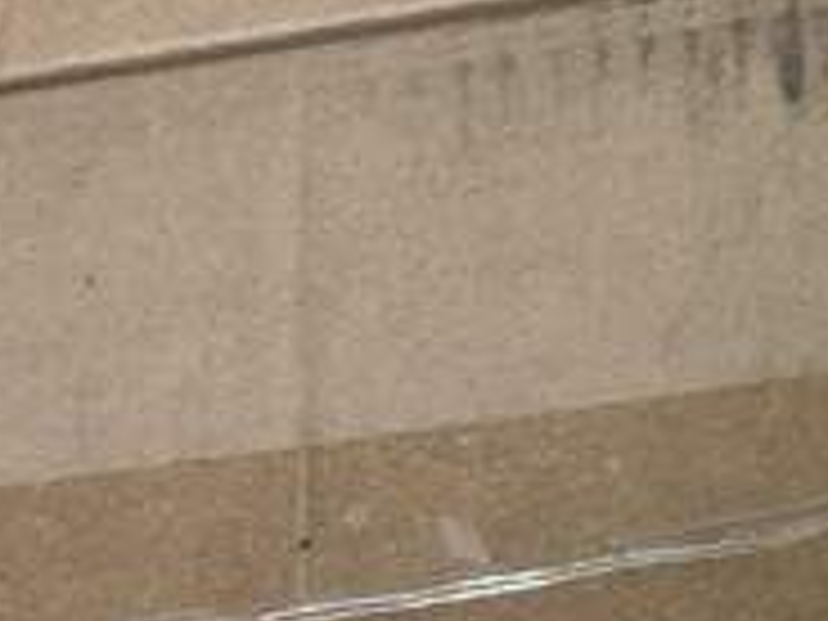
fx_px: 2416
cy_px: -18
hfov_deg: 17.1
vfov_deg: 14.4
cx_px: 1332
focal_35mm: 101
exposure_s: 1/50
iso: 64
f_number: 1.8
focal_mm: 3
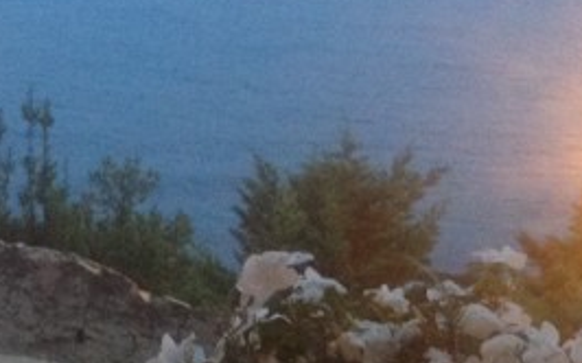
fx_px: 2267
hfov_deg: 13.5
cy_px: 74
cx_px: -365
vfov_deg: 9.1
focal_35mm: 143
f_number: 2.4
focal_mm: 4.28
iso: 200
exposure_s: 1/20
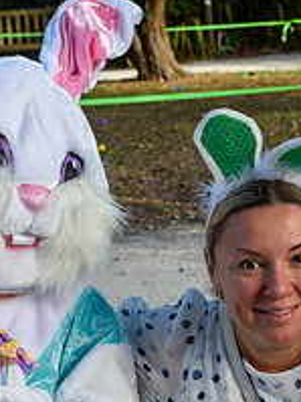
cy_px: 365
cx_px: 327
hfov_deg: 10.0
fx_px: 1706
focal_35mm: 147
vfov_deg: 13.3
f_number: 7.1
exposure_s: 1/200
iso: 400
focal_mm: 35
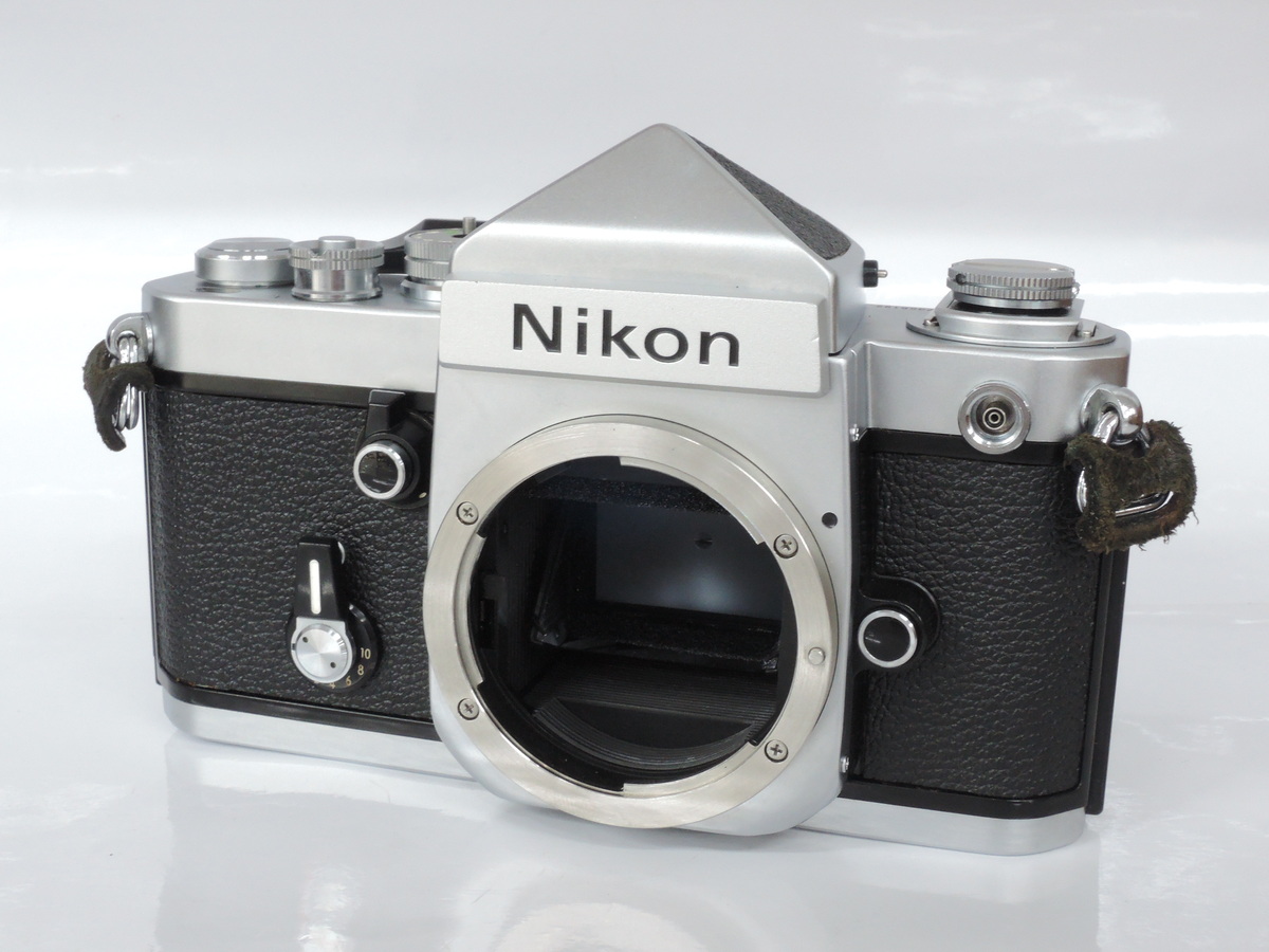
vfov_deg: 29.1
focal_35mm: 50
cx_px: 634
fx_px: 1833
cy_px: 476
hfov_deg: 38.2
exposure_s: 1/15
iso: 800
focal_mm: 10.7
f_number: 8
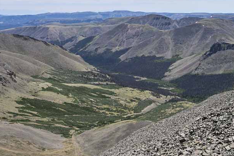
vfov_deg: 26.9
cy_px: 55
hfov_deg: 39.6
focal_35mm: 50
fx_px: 325
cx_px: 127
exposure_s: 1/500
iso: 64
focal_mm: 38
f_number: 7.1
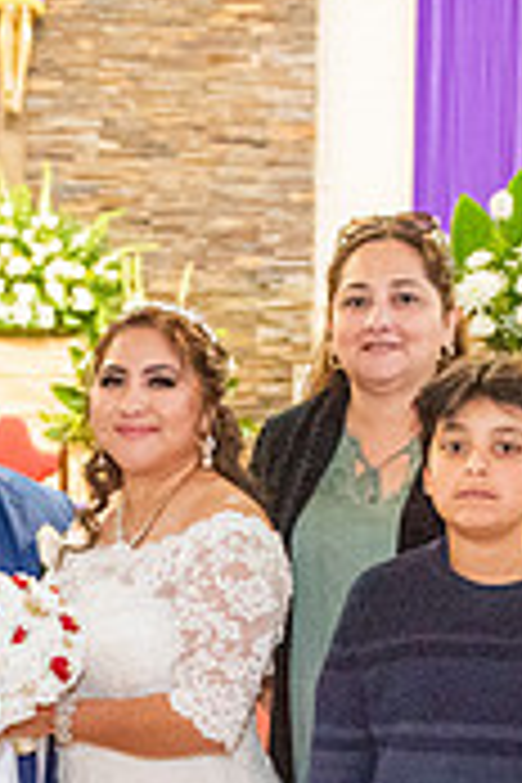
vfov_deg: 19.3
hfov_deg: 13.8
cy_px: 960
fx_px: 2153
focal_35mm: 99
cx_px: 159
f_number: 2.8
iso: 2000
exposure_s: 1/160
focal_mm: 24
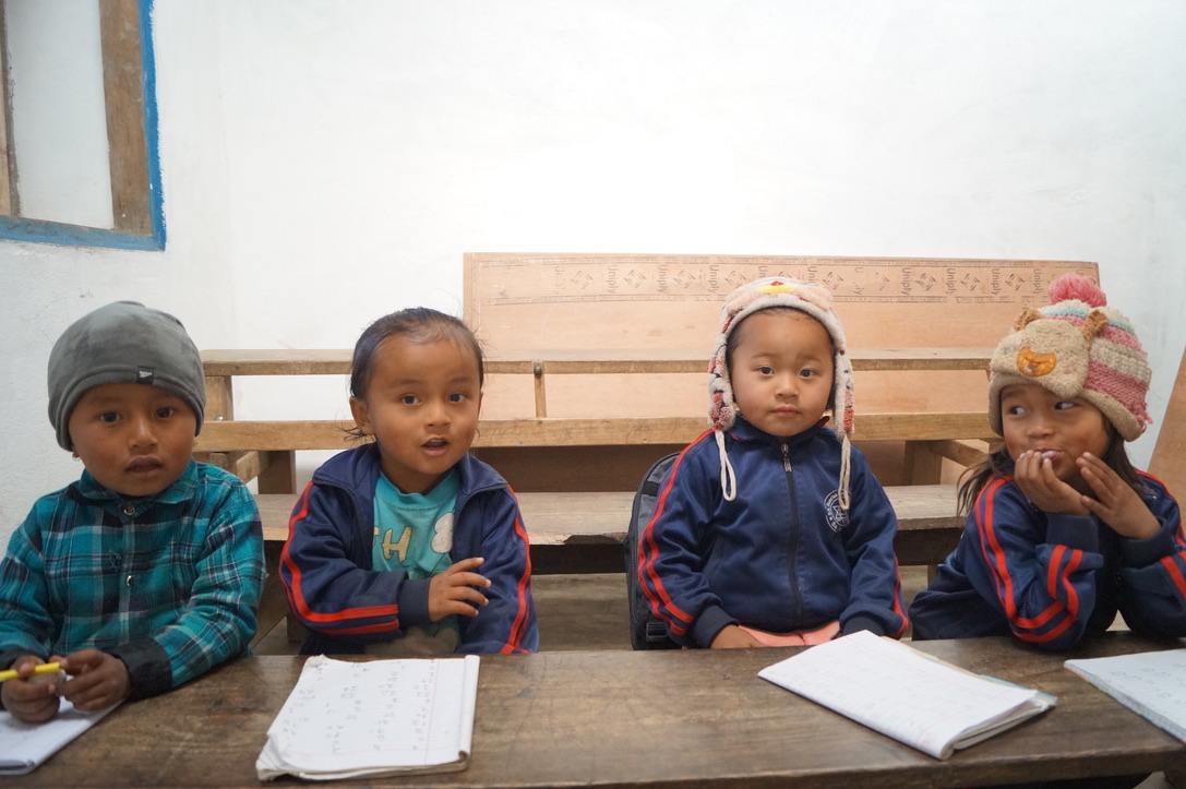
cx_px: 593
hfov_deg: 67.4
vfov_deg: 47.9
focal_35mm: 27
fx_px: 889
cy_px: 394
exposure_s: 1/160
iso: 1250
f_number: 4
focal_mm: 18
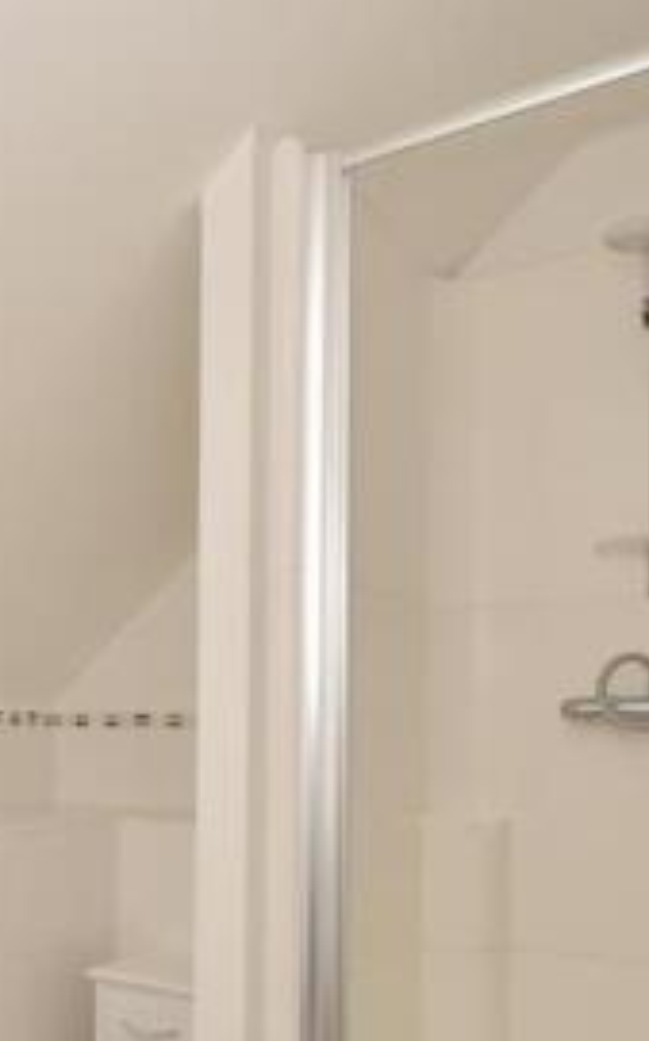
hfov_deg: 27.4
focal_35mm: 37
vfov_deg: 51.5
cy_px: 716
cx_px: -242
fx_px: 1049
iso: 400
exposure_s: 1/40
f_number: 9
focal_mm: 10
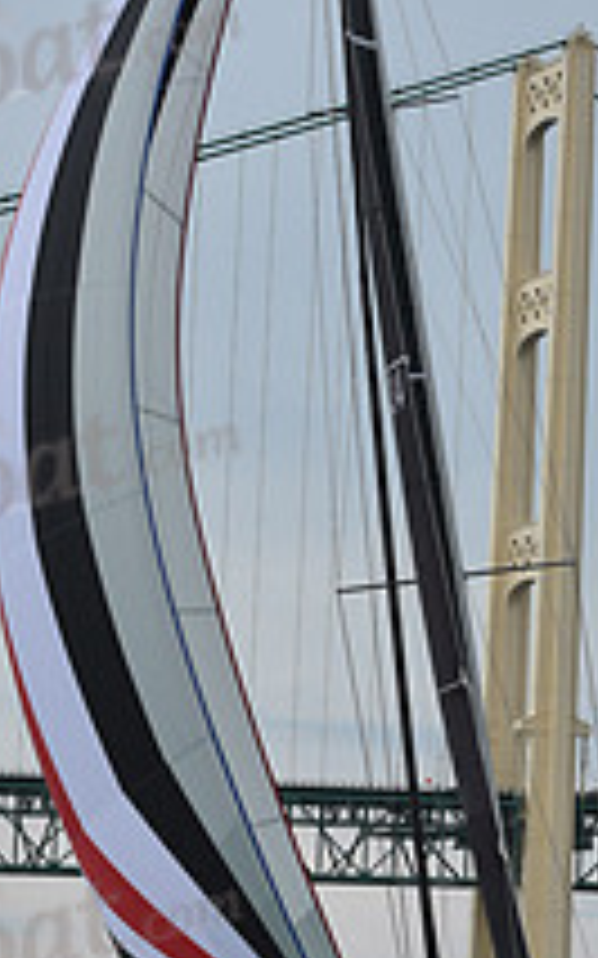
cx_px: 474
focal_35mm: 194
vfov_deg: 10.8
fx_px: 5062
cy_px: 675
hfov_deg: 6.8
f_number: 7.1
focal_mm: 70
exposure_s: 1/800
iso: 250
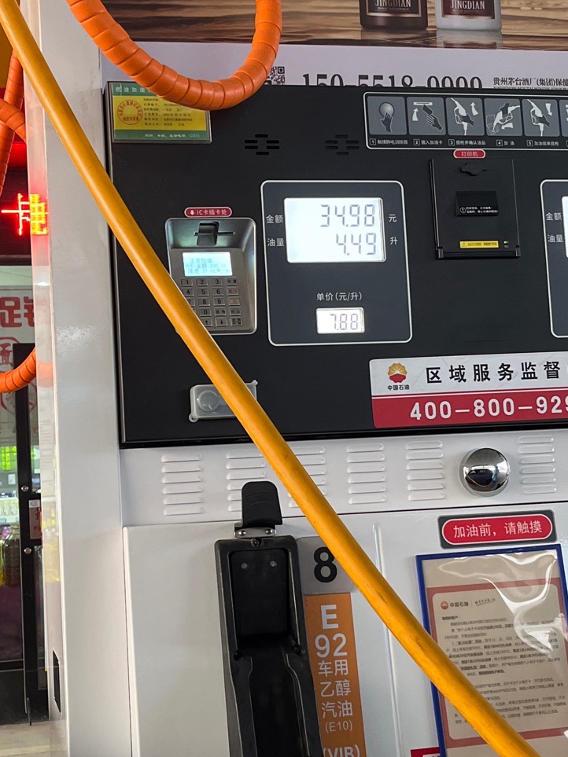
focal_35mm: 54
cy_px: 395
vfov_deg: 35.5
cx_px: 227
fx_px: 1182
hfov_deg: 27.0
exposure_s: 1/50
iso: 200
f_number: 1.6
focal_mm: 5.1
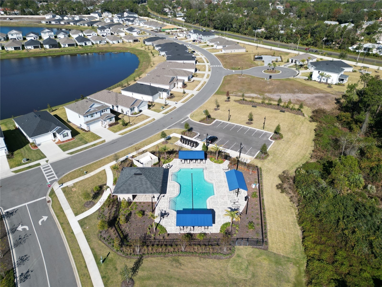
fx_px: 265
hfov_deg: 71.6
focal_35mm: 24
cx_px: 191
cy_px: 144
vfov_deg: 56.8
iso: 200
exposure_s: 1/4000
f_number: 1.7
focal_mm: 6.72
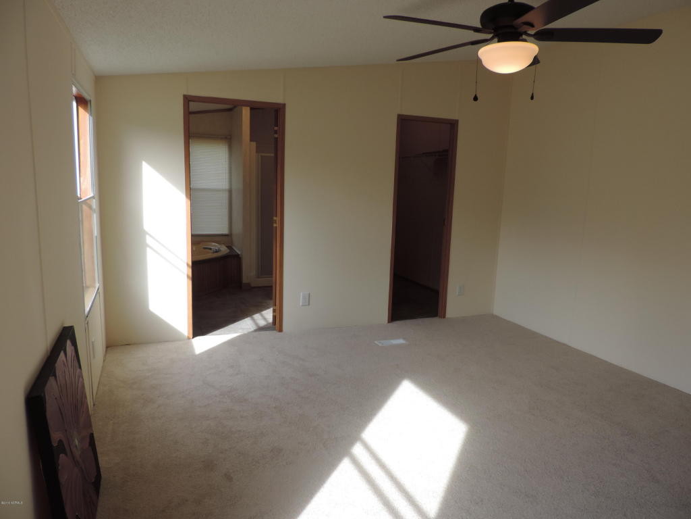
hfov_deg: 71.6
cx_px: 346
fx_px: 479
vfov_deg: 56.8
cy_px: 260
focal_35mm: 24
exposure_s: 1/125
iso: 80
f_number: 3
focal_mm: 4.3
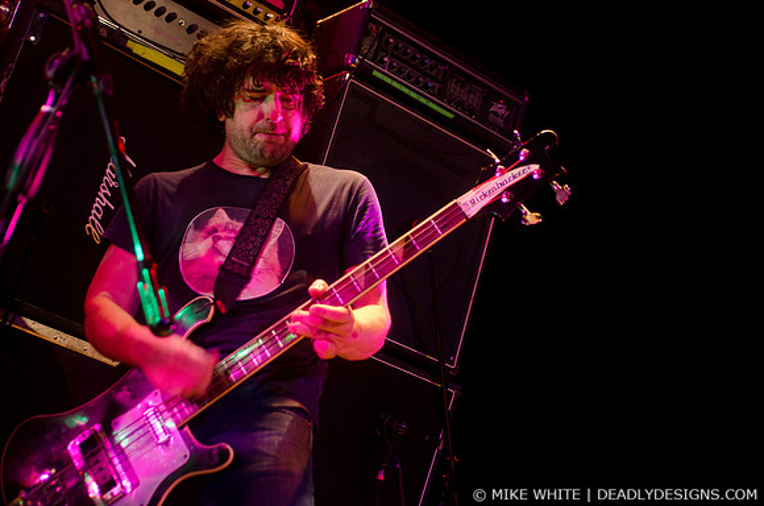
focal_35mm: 60
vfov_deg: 22.5
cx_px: 382
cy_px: 253
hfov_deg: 33.5
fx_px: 1271
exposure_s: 1/320
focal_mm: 40
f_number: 2.8
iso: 1000
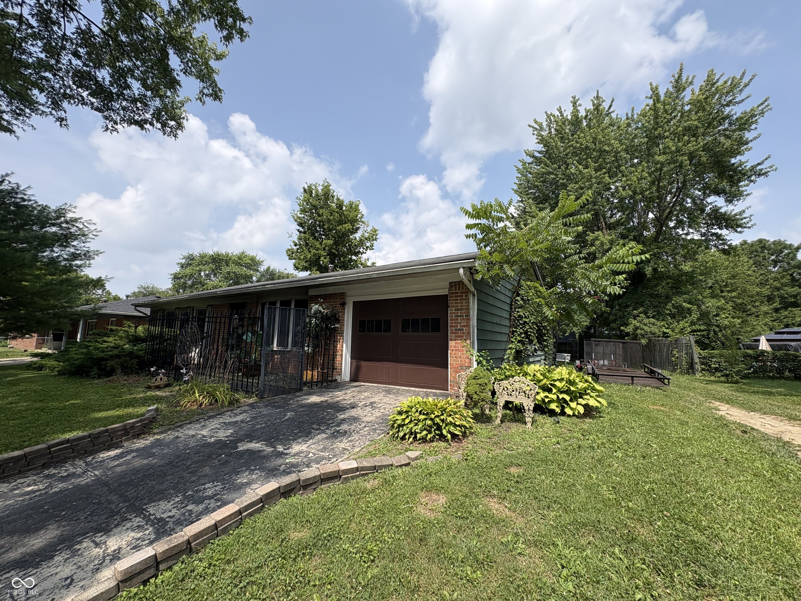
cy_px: 300
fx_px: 324
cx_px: 400
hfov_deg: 102.1
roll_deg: -1.1
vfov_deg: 85.7
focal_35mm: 14
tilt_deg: +9.0
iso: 50
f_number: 2.2
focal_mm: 2.22
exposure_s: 1/1600
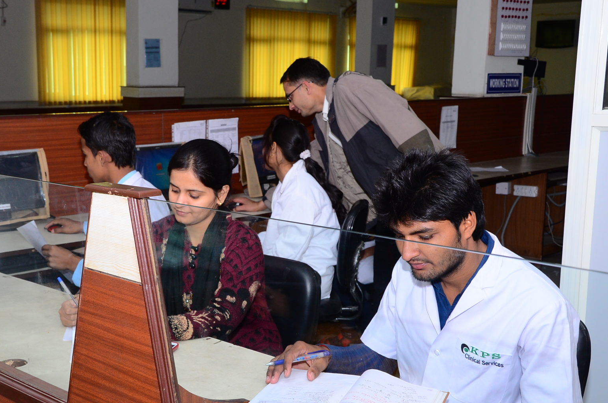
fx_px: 876
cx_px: 239
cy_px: 239
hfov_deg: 38.1
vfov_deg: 25.8
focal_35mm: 52
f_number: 7.1
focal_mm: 26
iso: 400
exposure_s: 1/60
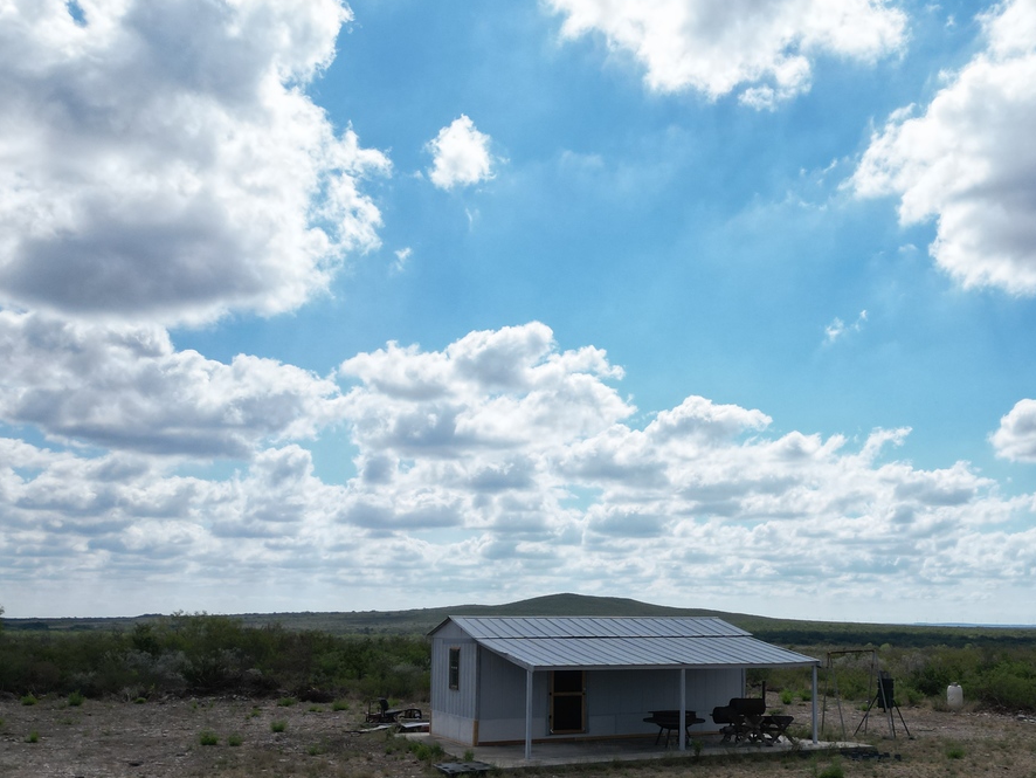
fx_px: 1168
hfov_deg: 46.6
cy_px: 572
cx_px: 741
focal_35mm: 39
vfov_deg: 36.1
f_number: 1.7
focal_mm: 6.72
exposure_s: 1/6400
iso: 120
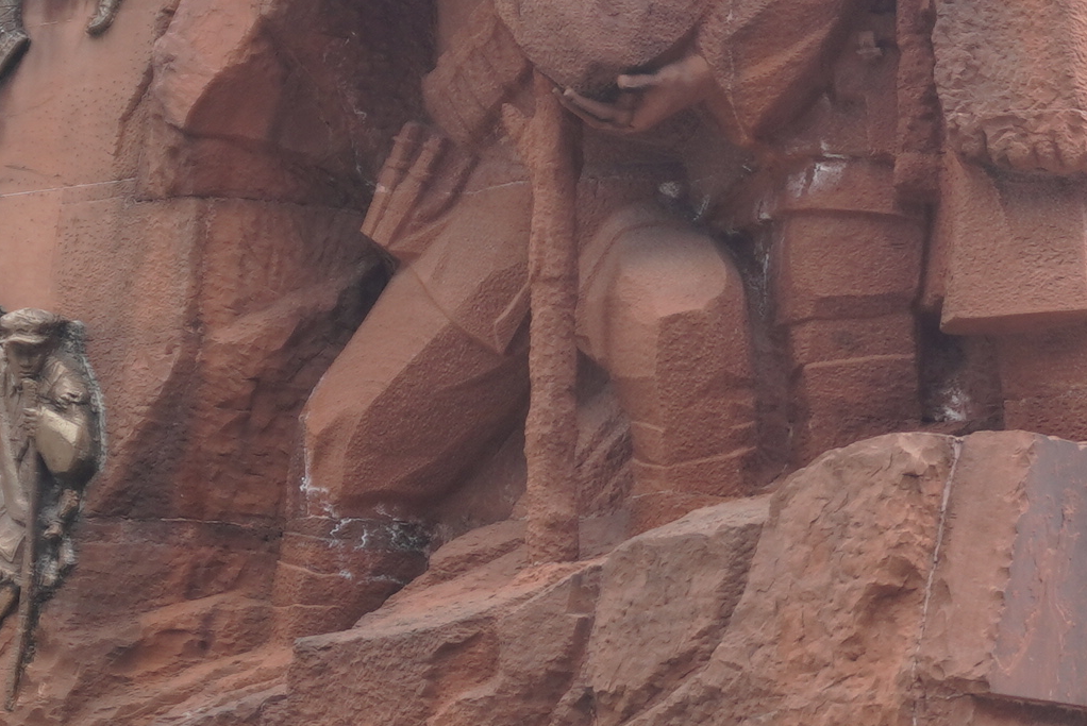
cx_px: 1542
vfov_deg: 9.6
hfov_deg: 13.6
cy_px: 303
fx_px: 4323
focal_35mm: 143
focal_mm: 23
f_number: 4
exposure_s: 1/200
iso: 125
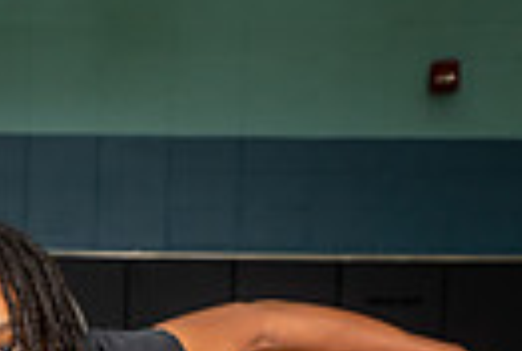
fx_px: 2093
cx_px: -8
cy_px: 885
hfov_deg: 14.0
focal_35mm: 144
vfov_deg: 8.6
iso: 640
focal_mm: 42
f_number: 6.3
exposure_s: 1/320
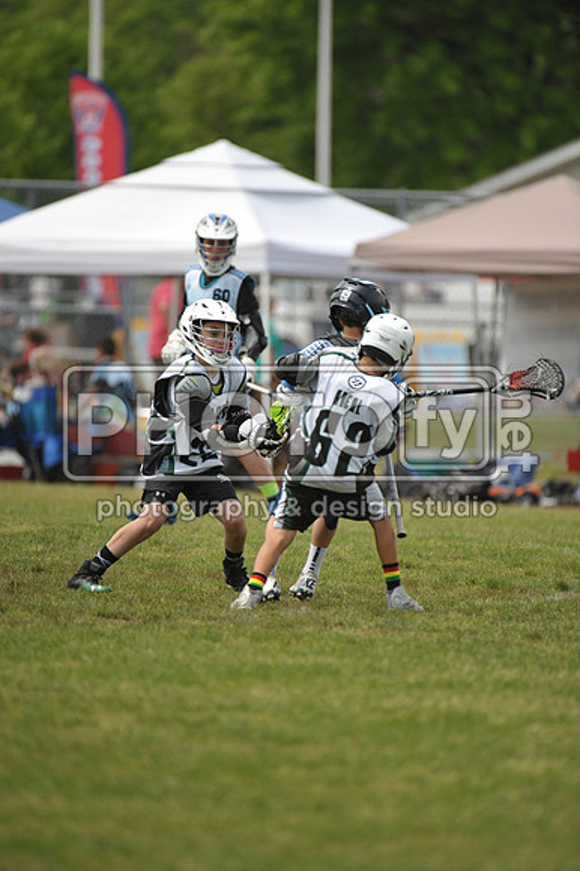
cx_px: 290
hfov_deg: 3.6
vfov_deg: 5.4
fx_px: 9194
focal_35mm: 380
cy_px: 436
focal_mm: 380
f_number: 4
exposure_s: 1/3200
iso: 800
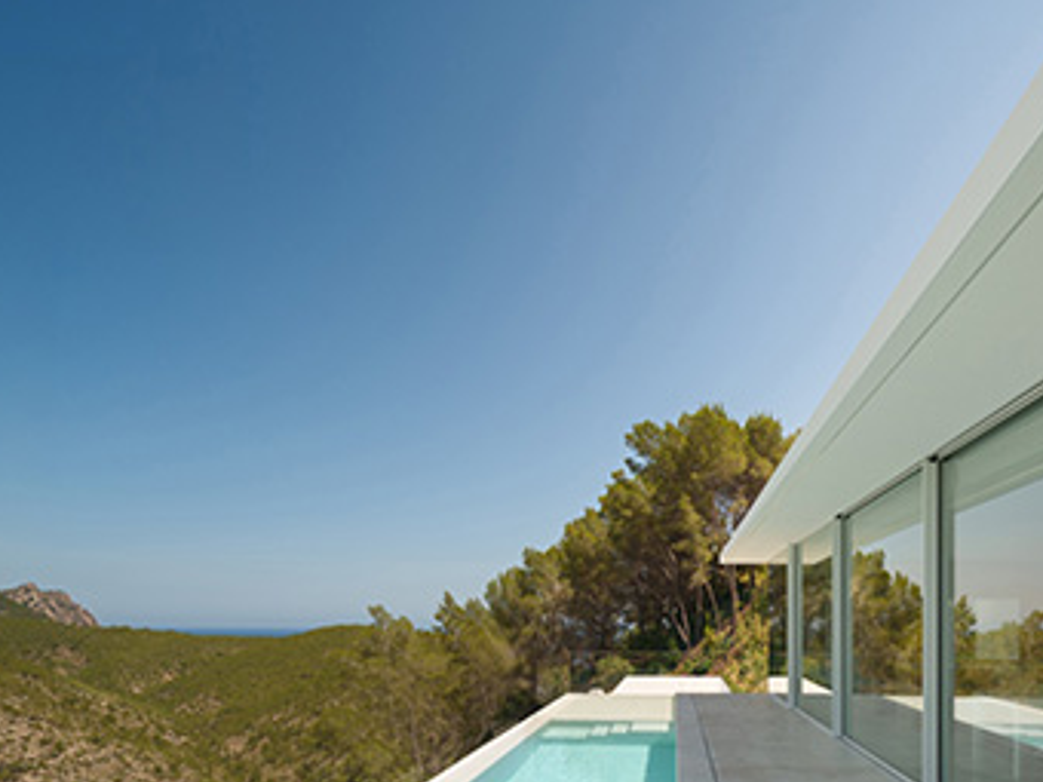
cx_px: 729
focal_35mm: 22
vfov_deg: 58.0
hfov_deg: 73.1
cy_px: 586
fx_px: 663
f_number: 6.3
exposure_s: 1/500
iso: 100
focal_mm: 12
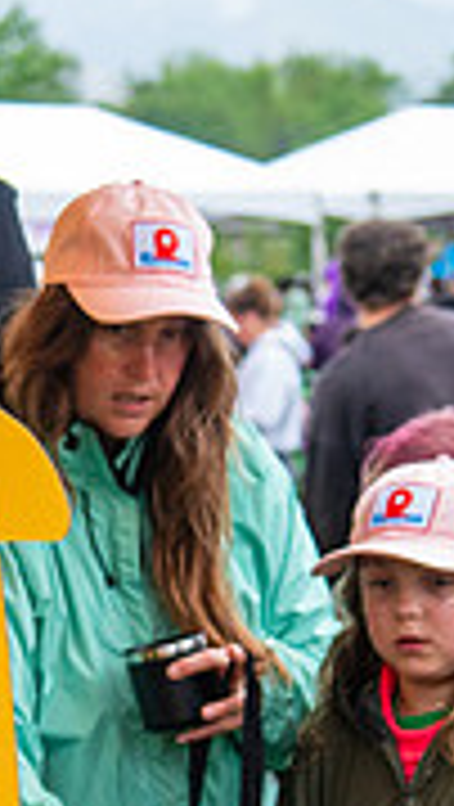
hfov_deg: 6.5
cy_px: 655
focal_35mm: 185
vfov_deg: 11.6
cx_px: -129
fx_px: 3950
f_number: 4
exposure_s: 1/320
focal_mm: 50
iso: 2000
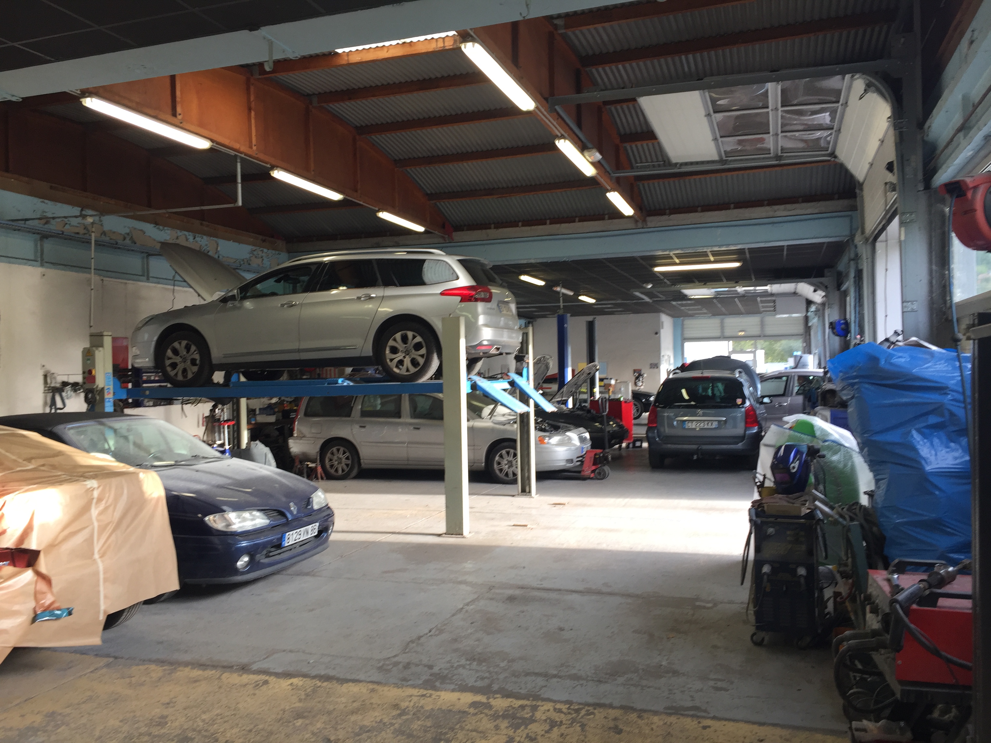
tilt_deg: +2.0
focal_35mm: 29
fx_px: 830
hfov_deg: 61.7
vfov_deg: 48.2
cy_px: 372
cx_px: 496
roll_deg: +1.0
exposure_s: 1/50
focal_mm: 4.15
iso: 32
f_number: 2.2
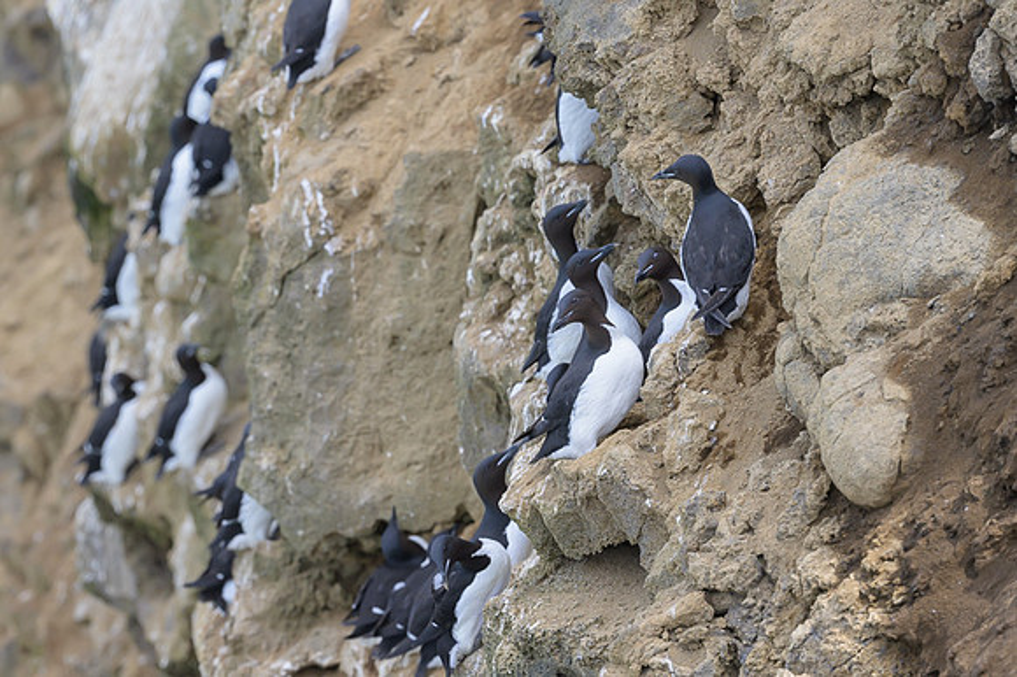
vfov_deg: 3.1
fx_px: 12522
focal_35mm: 444
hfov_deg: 4.7
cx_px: 564
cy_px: 302
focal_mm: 400
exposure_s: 1/1250
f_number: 7.1
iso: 800
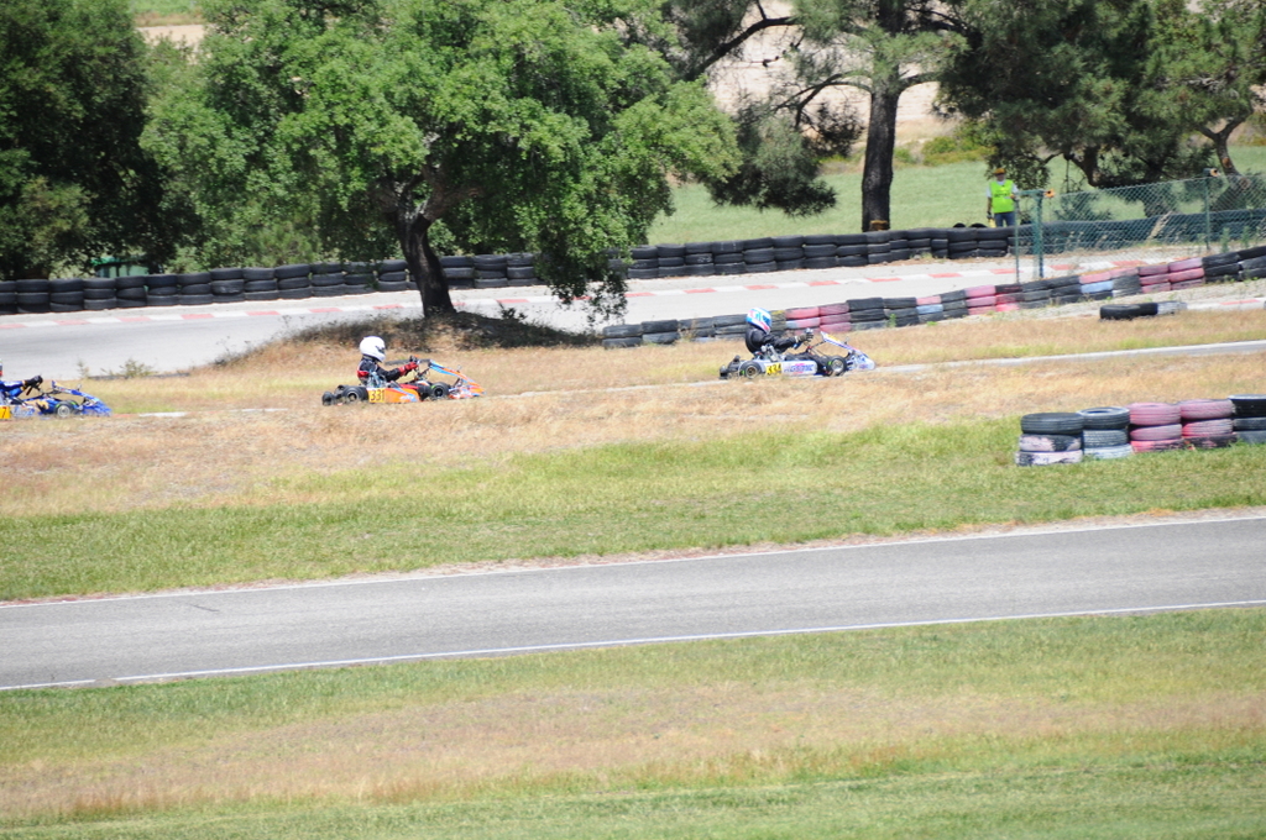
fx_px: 8956
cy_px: 420
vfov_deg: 5.4
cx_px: 633
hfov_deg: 8.1
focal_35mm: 255
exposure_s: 1/1250
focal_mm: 170
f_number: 5.6
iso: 400
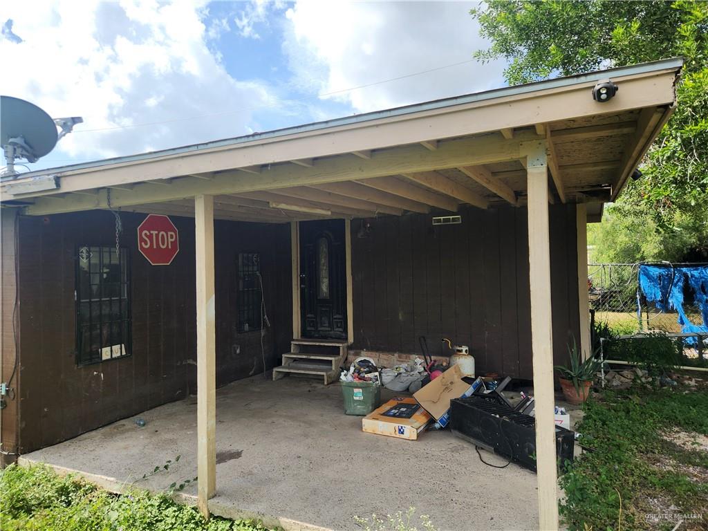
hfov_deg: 73.9
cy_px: 266
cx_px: 354
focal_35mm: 23
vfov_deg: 58.9
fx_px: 470
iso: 20
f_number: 1.8
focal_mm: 5.4
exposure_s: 1/777
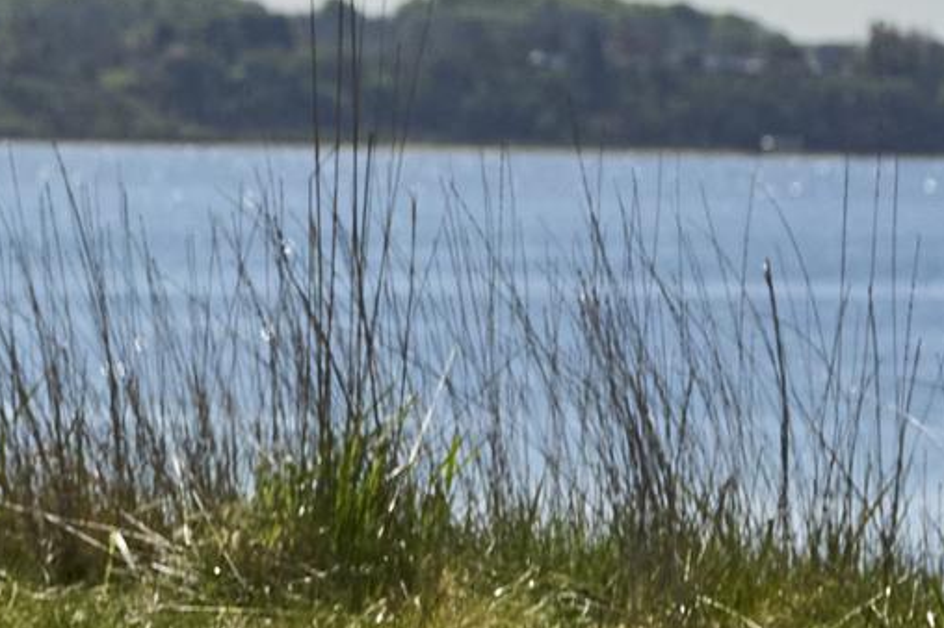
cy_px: 594
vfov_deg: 3.5
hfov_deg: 4.9
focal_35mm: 394
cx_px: -2432
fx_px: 10324
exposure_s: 1/10000
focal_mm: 50
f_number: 4.5
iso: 800
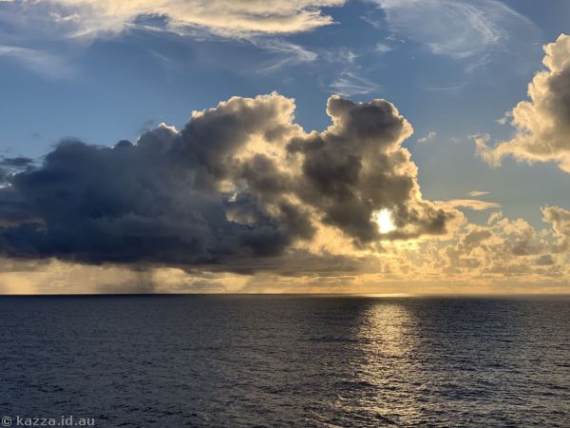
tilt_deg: +5.4
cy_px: 214
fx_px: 856
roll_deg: +0.6
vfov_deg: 28.0
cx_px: 285
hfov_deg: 36.8
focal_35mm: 52
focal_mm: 6
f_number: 2.4
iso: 16
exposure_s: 1/2179
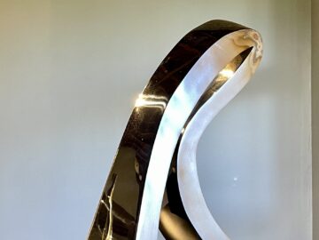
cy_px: 120
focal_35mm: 26
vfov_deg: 53.1
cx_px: 160
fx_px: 240
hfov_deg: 67.3
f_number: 1.6
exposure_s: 1/60
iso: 125
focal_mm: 5.1
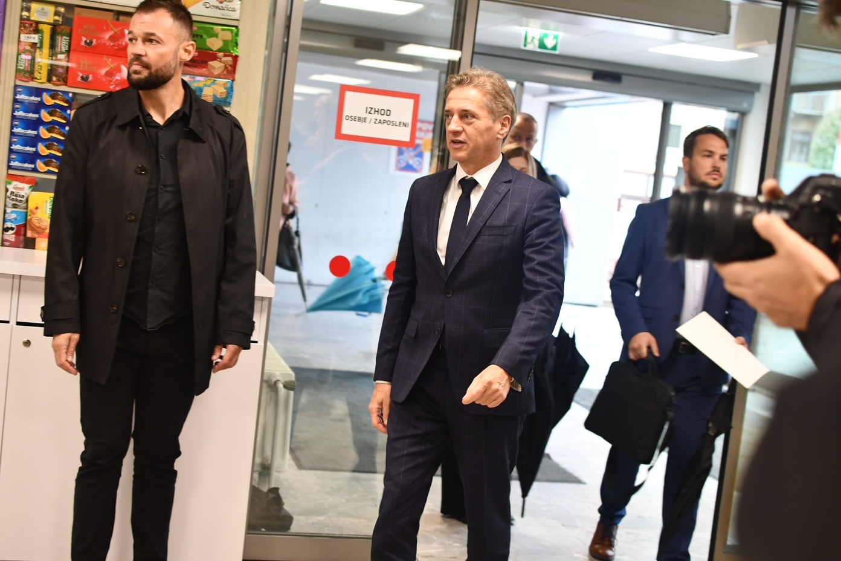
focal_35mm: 52
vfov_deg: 26.0
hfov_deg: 38.2
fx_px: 1215
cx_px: 420
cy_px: 280
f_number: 2.8
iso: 900
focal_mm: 35
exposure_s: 1/125
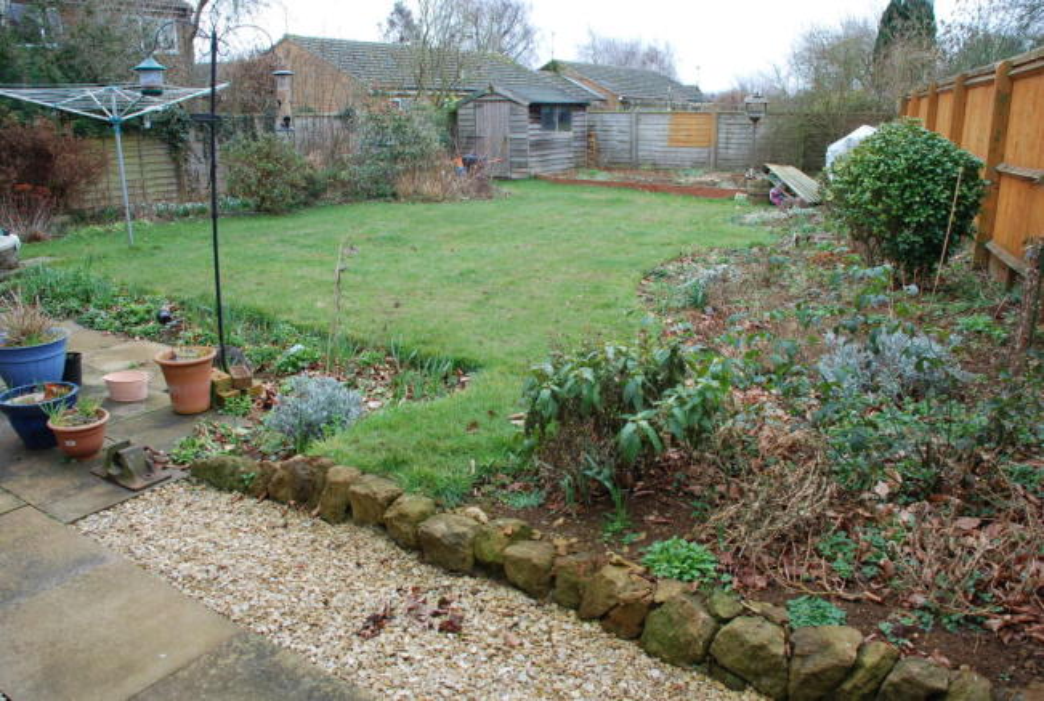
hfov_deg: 67.3
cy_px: 350
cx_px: 522
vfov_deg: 48.1
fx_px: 785
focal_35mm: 27
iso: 200
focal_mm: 18
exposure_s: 1/80
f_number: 4.5
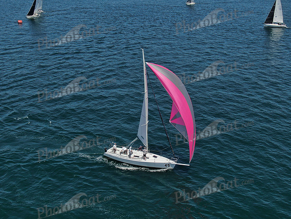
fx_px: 404
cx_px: 146
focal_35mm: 48
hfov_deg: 39.7
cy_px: 110
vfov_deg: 30.3
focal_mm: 8.6
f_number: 3.8
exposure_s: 1/1250
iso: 100
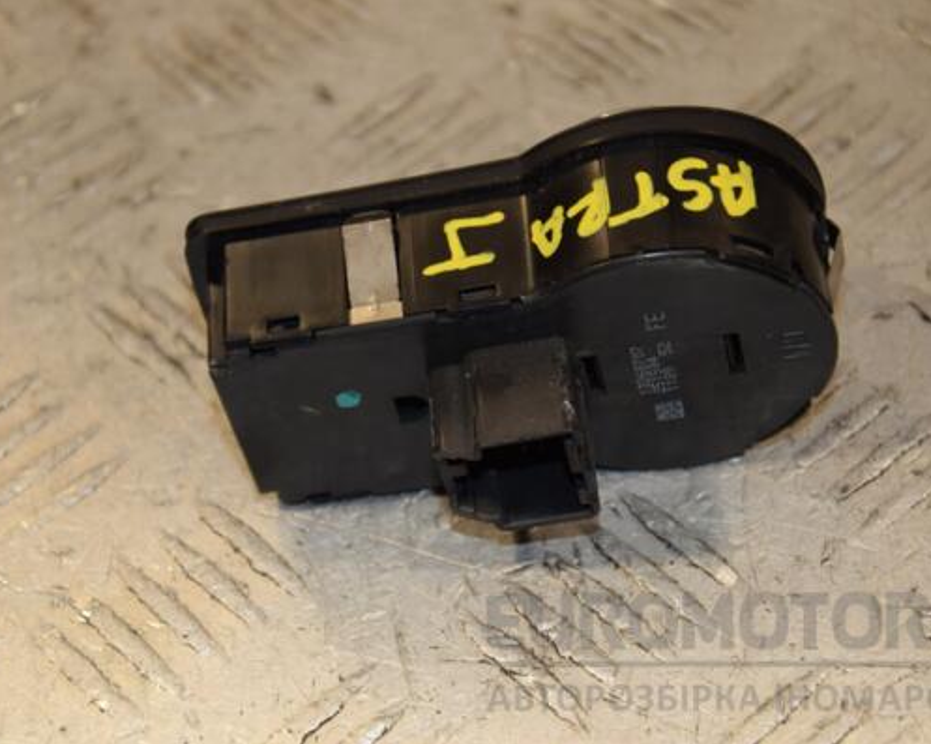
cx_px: 451
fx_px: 3513
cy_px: 371
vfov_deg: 12.1
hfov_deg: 15.1
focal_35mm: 128
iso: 800
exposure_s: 1/200
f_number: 6.3
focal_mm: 75
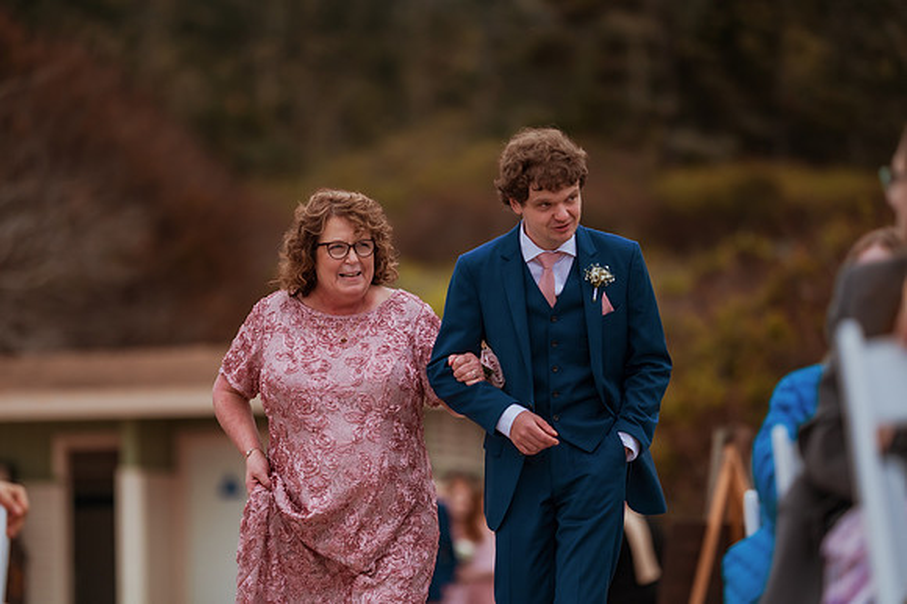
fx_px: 3399
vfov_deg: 10.1
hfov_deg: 15.2
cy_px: 302
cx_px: 454
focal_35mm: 135
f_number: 1.8
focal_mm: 135
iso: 500
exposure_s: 1/3200
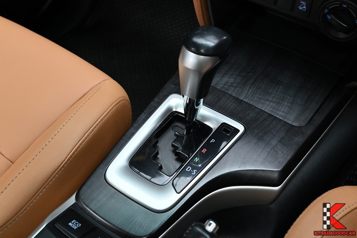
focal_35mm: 45
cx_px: 178
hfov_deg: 43.6
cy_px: 119
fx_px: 446
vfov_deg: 29.9
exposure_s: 1/30
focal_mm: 30
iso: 800
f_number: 5.6
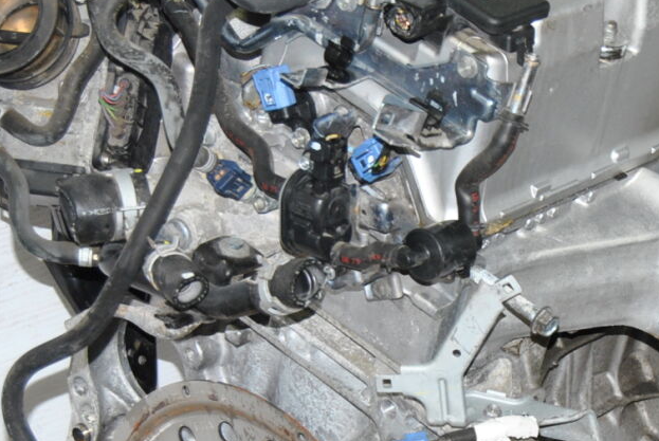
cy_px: 333
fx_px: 3176
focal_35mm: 173
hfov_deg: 11.8
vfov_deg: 7.9
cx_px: 487
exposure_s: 1/200
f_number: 6.3
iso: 400
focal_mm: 45
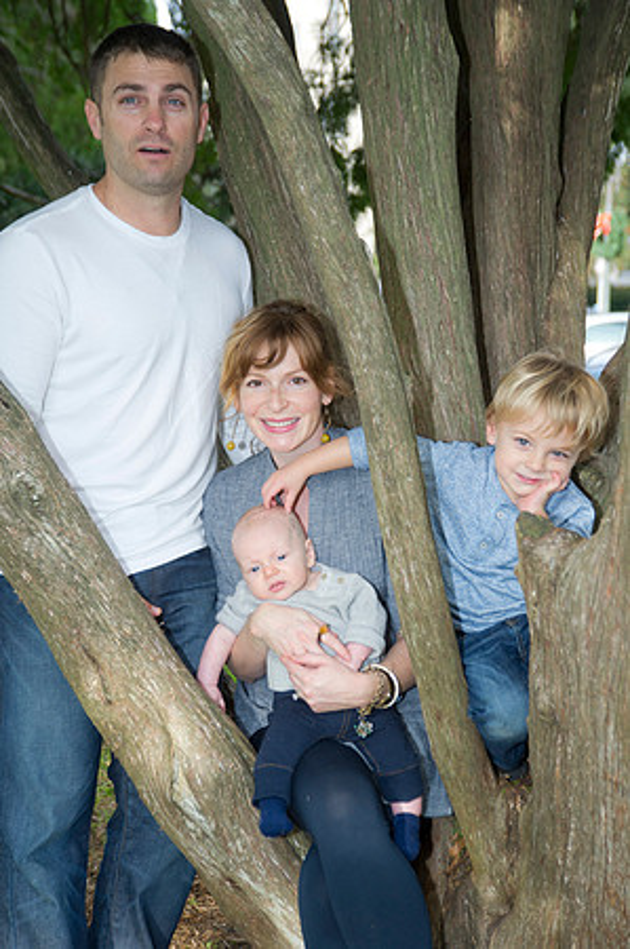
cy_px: 474
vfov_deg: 34.5
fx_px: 1526
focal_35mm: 58
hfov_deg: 23.3
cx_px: 315
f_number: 4.5
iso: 320
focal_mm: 58
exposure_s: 1/250
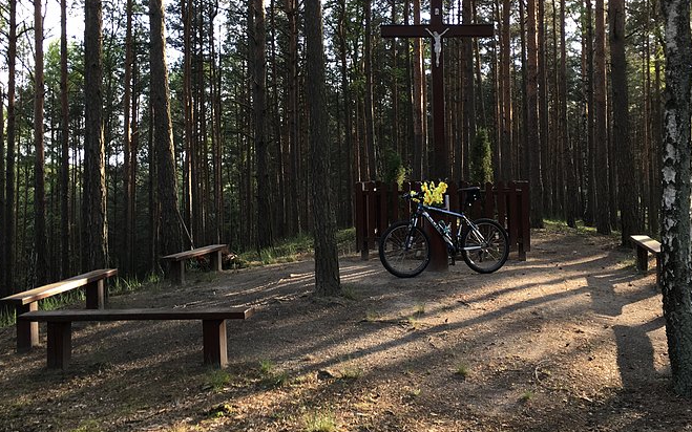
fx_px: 792
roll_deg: +0.4
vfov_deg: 30.2
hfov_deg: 47.2
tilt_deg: +3.0
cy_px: 121
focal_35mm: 42
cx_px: 348
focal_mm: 4.15
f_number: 2.2
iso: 25
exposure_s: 1/100
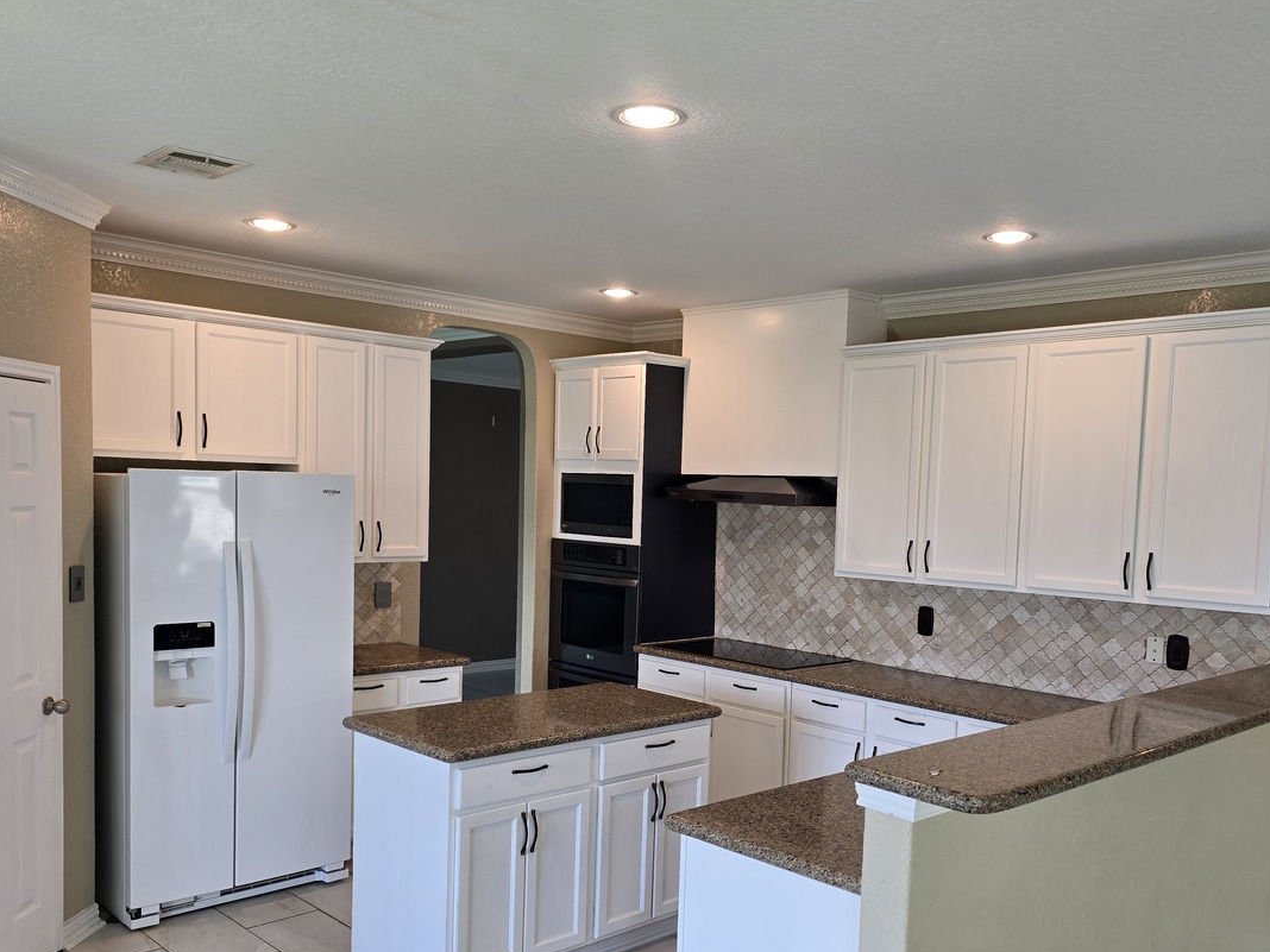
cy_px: 580
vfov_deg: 45.2
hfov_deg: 58.3
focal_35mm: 31
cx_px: 683
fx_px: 1137
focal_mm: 6.3
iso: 80
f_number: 1.7
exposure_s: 1/120
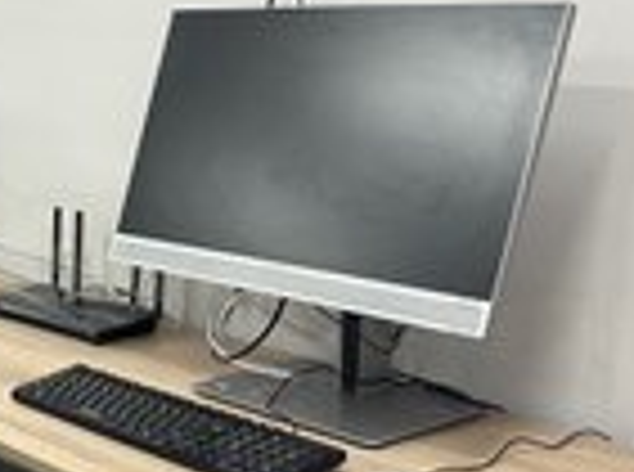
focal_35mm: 74
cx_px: -175
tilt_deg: -10.8
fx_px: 1352
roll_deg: +2.5
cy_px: 247
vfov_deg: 19.8
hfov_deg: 23.5
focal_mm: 5.7
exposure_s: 1/50
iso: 125
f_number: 1.5
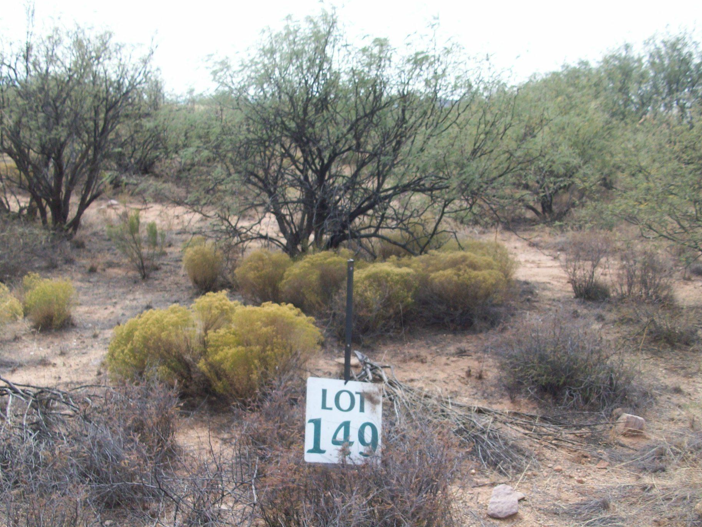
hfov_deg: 49.0
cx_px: 369
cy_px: 290
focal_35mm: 38
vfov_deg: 37.7
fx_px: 771
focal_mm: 5.7
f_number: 2.8
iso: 64
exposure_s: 1/553
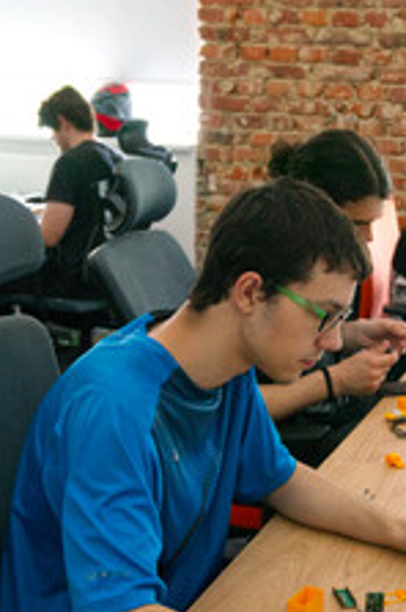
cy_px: 372
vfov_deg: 31.8
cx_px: 322
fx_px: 1069
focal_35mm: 63
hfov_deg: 21.3
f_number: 4
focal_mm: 22
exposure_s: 1/160
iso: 1000
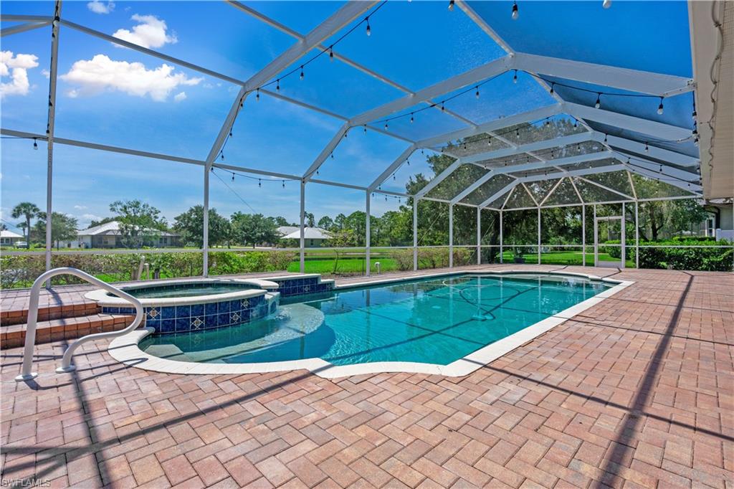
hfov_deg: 96.8
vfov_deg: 73.7
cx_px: 367
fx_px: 326
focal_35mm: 16
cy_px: 244
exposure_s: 1/800
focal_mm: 16
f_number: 8
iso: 400
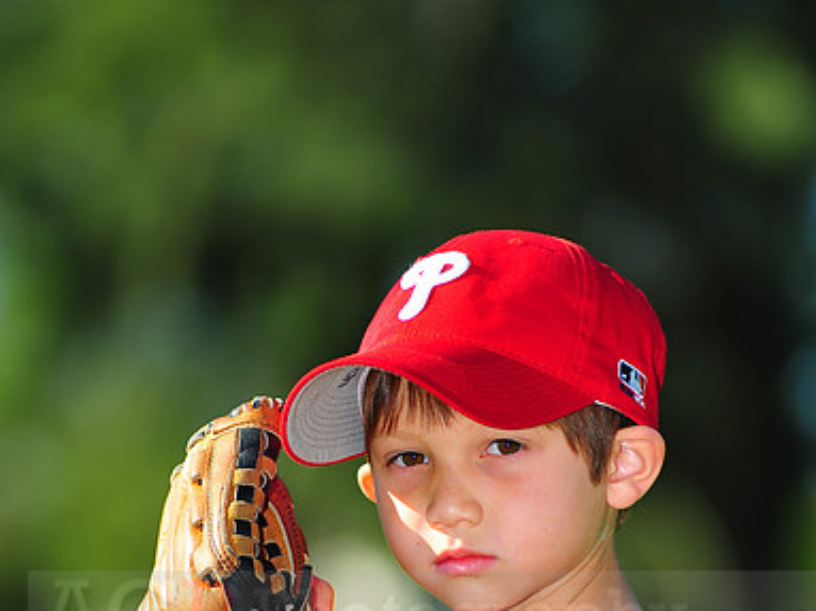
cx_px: 409
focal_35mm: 262
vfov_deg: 5.7
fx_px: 6174
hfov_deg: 7.6
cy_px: 600
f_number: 4
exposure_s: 1/1000
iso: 200
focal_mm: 180
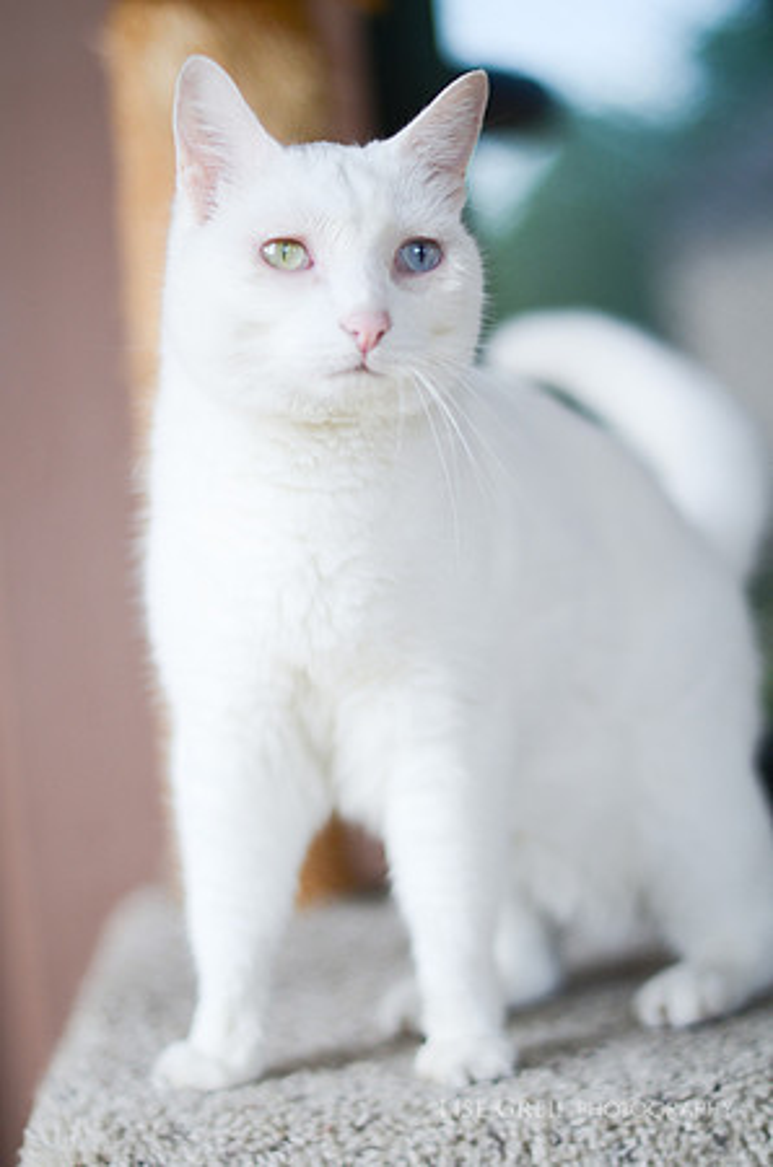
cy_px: 584
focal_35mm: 75
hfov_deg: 18.1
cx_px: 386
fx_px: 2427
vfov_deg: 27.0
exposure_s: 1/2000
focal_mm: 50
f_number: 1.4
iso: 160
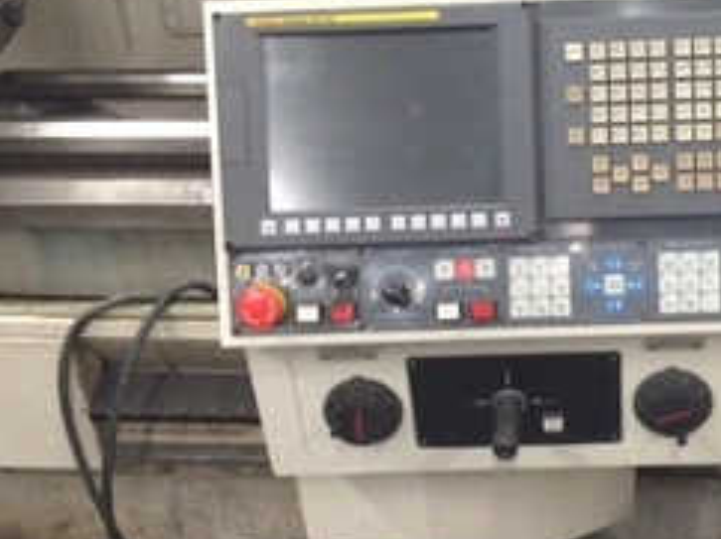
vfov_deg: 30.2
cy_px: 235
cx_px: 545
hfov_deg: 38.6
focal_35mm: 48
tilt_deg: -30.5
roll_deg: +3.2
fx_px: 999
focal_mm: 4.15
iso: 250
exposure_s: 1/30
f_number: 2.2
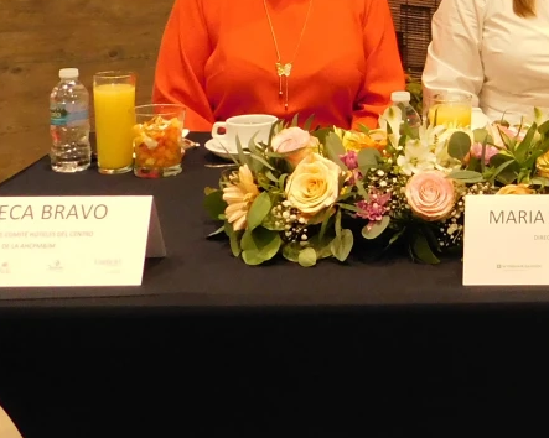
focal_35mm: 76
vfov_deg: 19.3
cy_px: -45
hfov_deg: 23.2
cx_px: 643
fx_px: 1234
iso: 400
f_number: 3
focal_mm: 4
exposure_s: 1/30
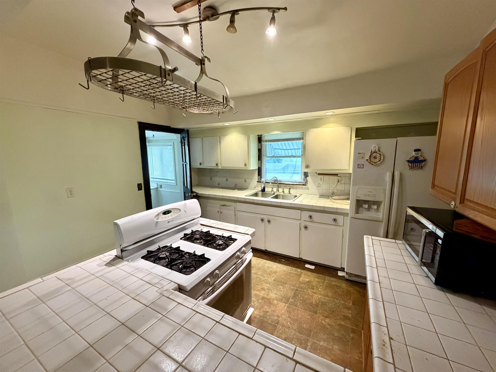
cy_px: 186
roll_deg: +1.0
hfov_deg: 102.1
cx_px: 248
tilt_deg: -8.0
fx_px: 201
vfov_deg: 85.7
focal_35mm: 14
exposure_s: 1/60
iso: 640
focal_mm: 2.22
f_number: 2.2
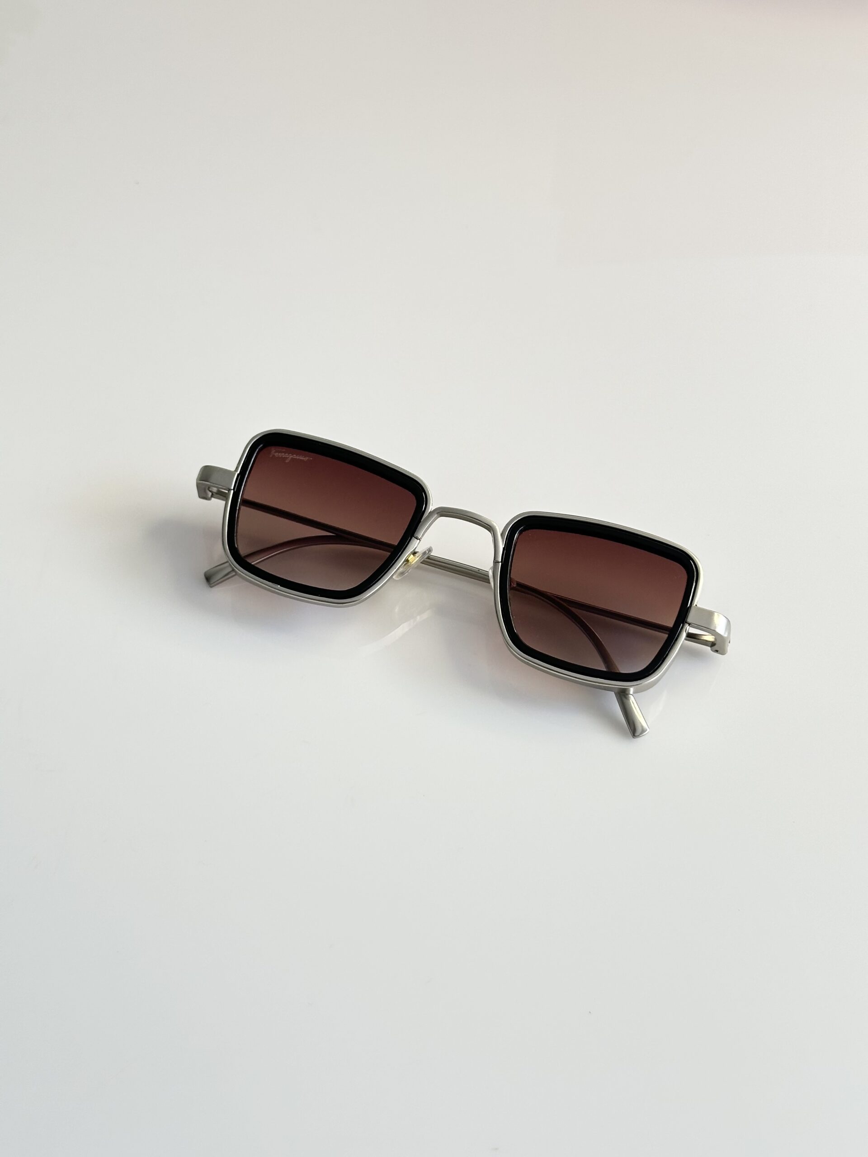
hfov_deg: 30.3
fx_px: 1605
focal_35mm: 48
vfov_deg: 39.7
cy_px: 578
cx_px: 434
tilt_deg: -55.0
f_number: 1.78
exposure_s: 1/76
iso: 80
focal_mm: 6.86
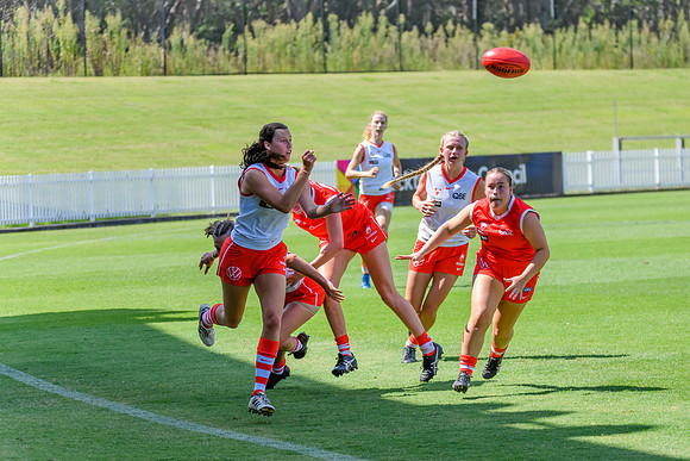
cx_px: 452
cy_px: 236
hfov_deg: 9.9
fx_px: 3986
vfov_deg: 6.6
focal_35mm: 208
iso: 800
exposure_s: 1/2000
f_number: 5.6
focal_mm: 150
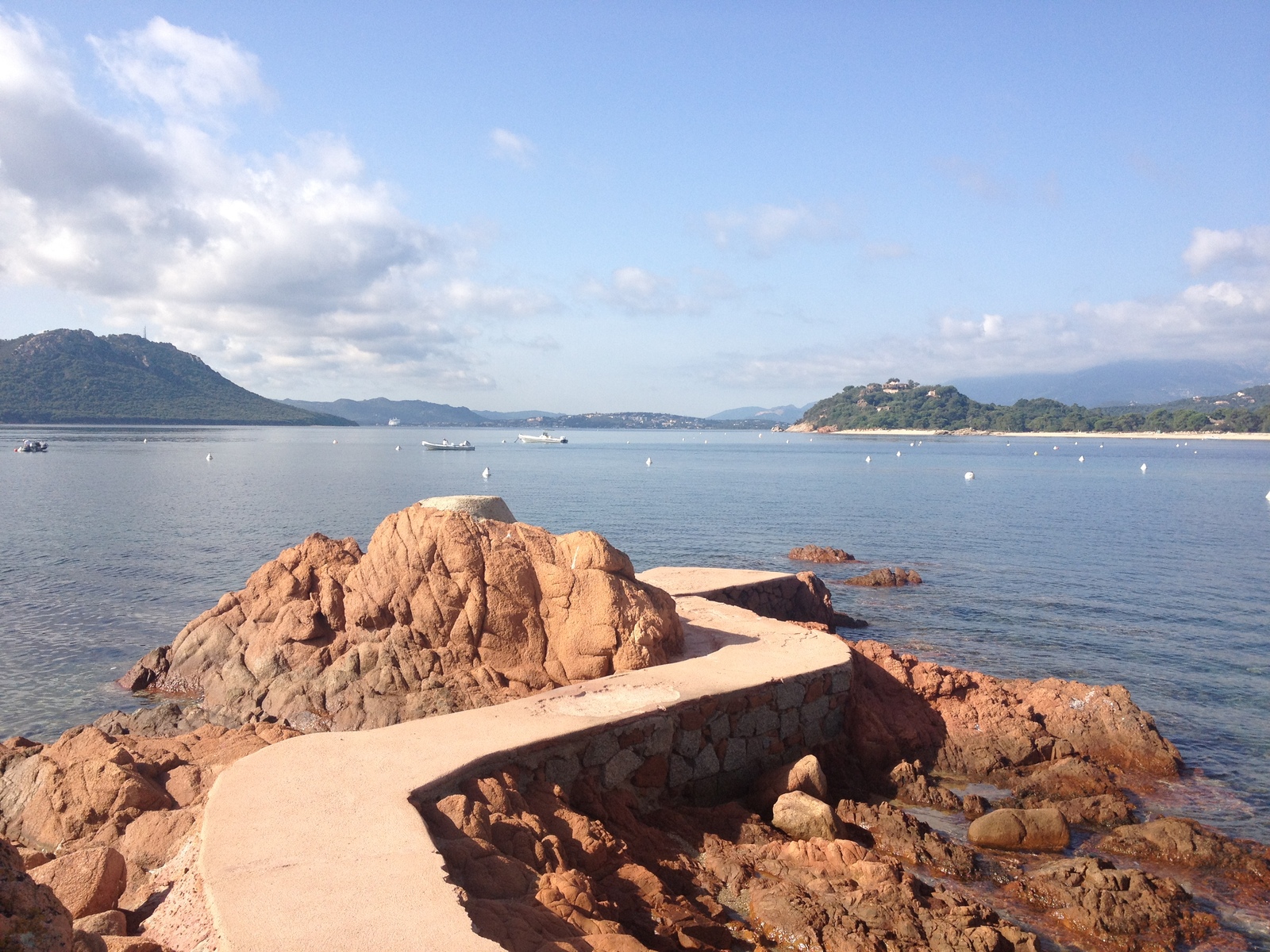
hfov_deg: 52.6
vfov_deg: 40.7
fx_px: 1284
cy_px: 476
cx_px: 635
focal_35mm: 35
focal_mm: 4.28
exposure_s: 1/1416
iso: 64
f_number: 2.4
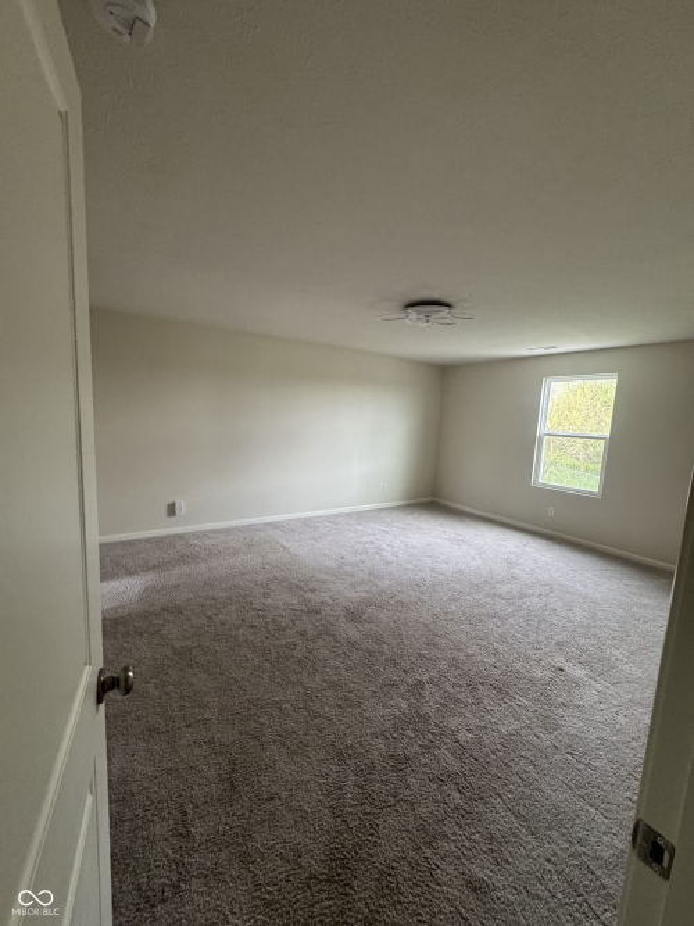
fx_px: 374
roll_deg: -2.7
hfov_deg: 85.7
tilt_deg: -8.0
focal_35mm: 14
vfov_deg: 102.1
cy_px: 463
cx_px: 347
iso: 250
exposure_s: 1/120
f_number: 2.2
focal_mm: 2.22
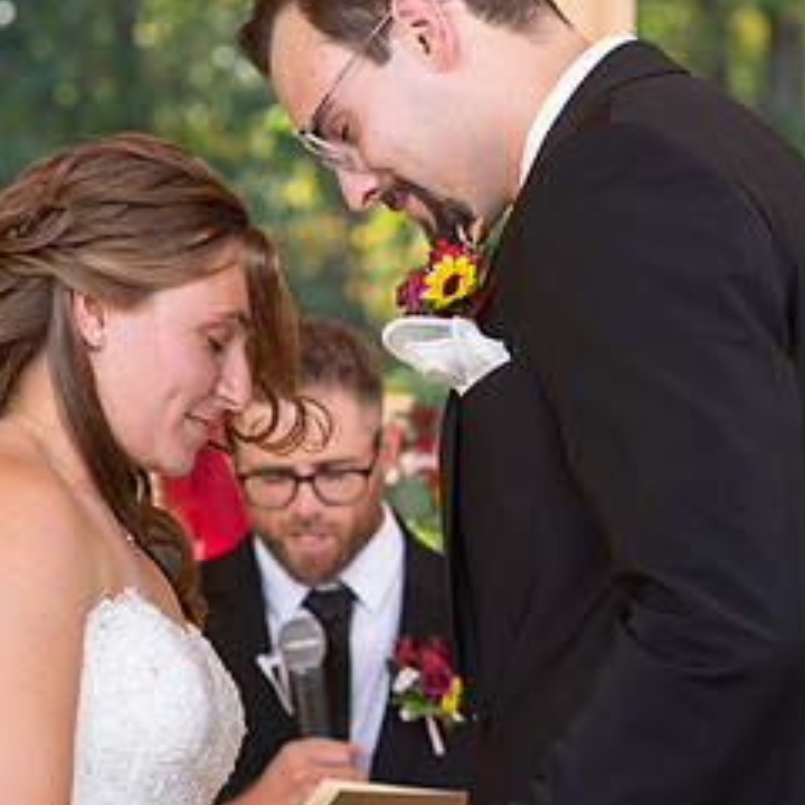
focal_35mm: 206
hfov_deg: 8.5
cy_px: 510
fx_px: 5420
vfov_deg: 8.5
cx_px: 506
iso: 500
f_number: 4.5
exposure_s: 1/400
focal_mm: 85
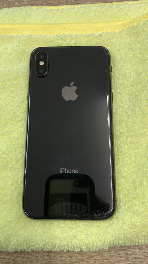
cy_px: 131
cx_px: 71
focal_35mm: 31
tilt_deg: -75.8
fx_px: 216
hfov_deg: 37.8
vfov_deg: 62.6
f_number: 1.8
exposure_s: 1/60
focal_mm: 3.99
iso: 50
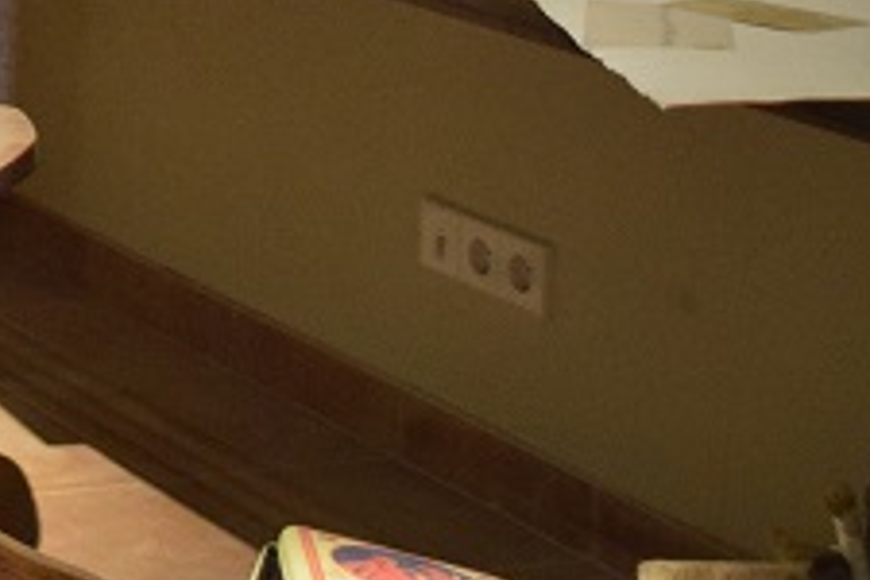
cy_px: -228
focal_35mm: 120
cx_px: -742
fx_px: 2900
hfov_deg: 14.7
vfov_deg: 11.1
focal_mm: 18
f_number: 3.5
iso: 2200
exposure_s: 1/60
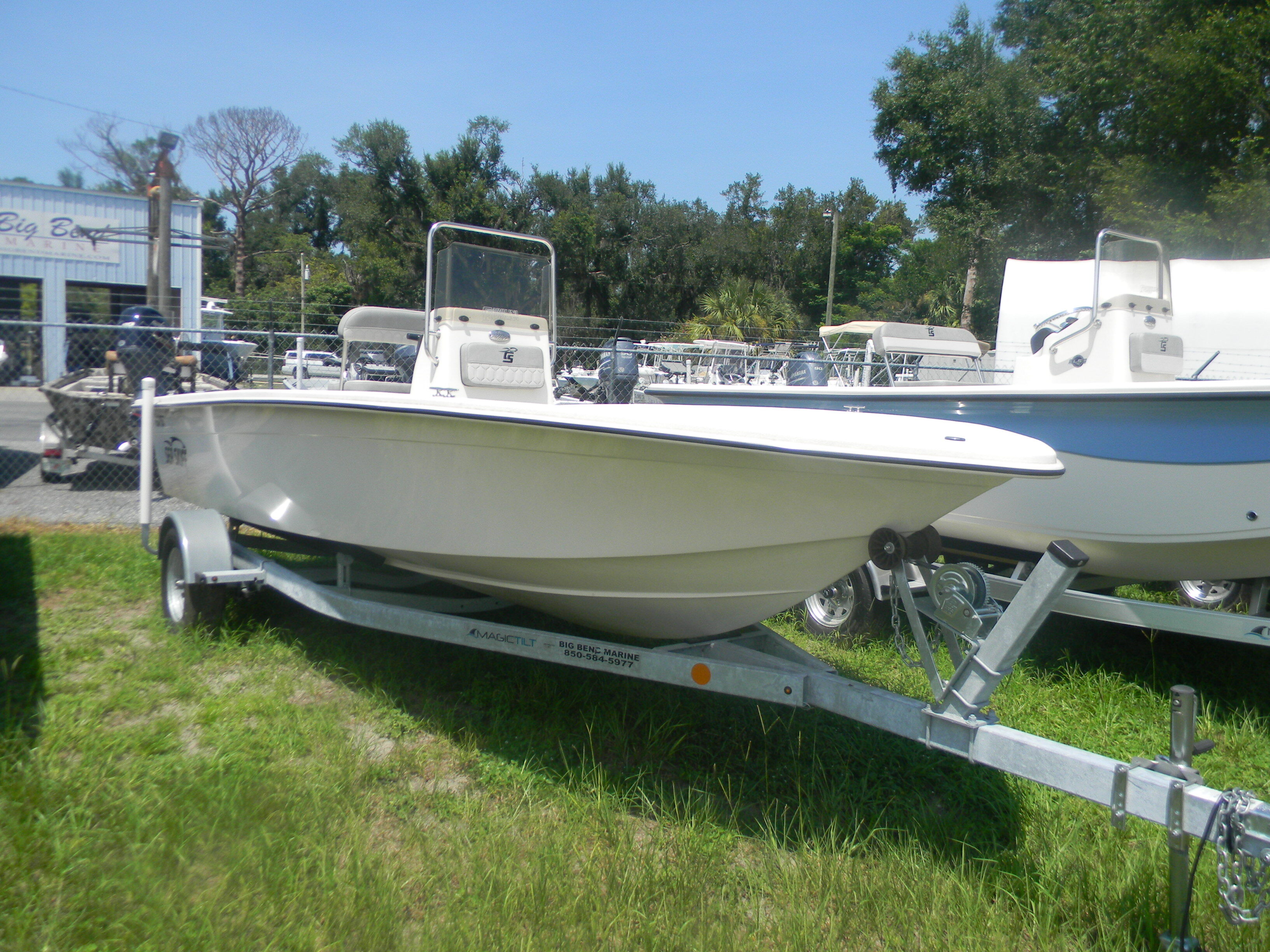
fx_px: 1027
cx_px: 635
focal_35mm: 28
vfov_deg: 49.7
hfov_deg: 63.4
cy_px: 476
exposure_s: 1/213
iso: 80
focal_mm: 5
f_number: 7
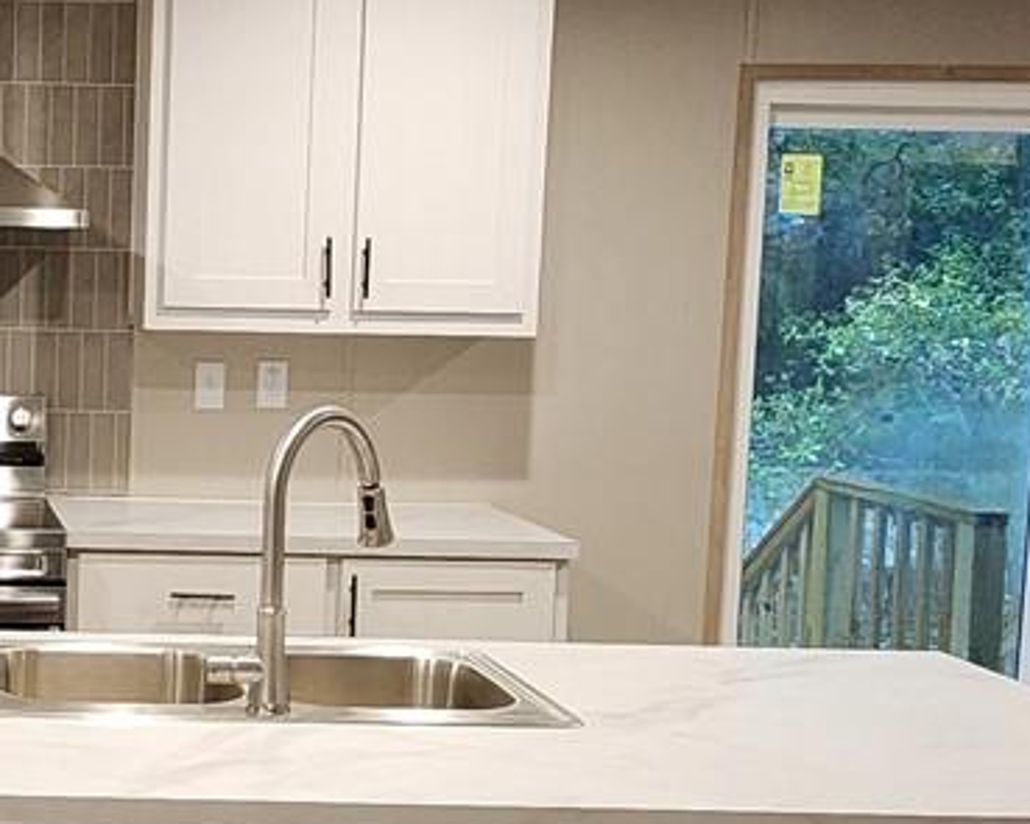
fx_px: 1676
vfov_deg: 27.6
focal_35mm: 55
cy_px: 413
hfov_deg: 30.4
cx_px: -112
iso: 400
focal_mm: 2.2
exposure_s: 1/60
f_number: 2.2
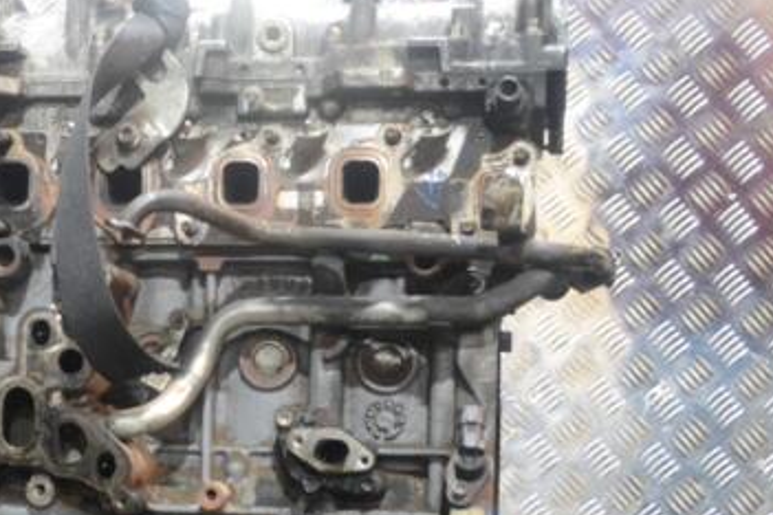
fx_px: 1761
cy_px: 423
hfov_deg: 24.4
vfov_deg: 16.5
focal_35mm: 82
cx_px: 159
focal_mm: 32
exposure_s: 1/15
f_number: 4.8
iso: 3200
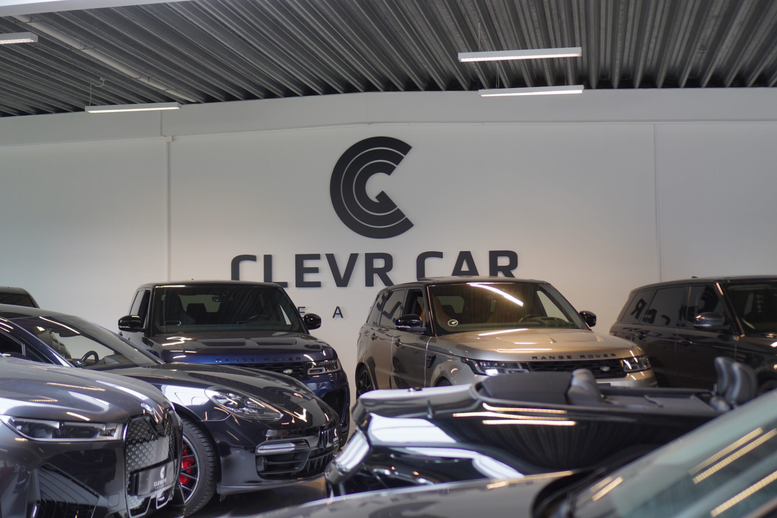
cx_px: 388
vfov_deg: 26.0
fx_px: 1122
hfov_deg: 38.2
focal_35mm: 52
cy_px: 259
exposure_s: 1/100
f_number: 1.8
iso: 125
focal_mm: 35
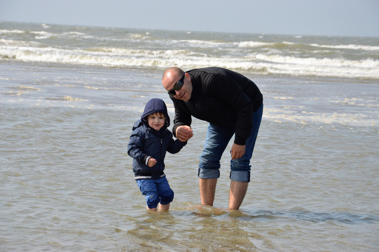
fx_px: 1657
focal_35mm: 158
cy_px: 126
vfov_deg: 8.7
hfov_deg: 13.1
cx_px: 190
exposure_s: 1/2000
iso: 800
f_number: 10
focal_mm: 105
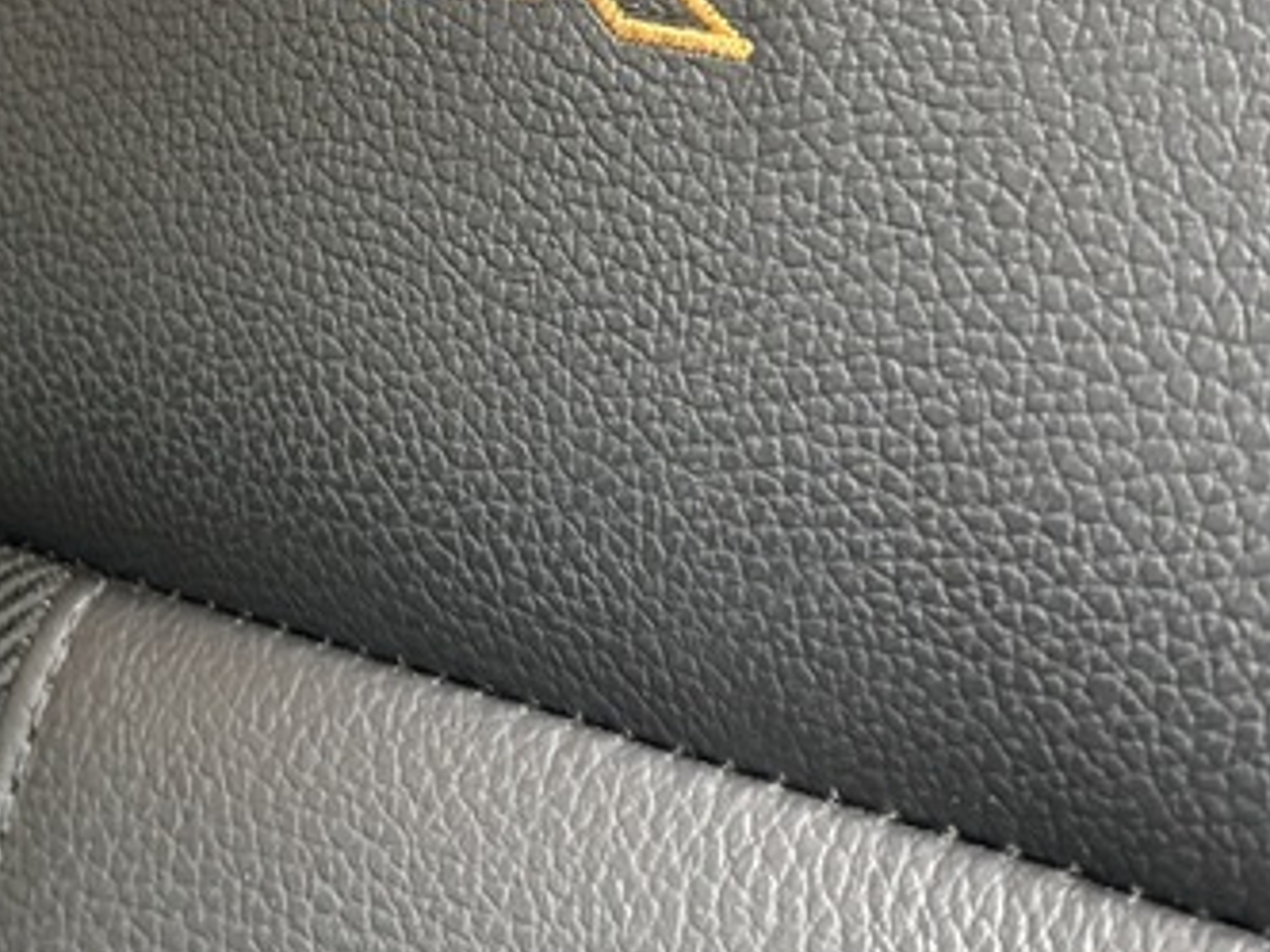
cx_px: 272
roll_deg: -0.4
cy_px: -31
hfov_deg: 25.9
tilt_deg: -10.2
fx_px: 2715
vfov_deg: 19.3
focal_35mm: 74
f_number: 1.78
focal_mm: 6.76
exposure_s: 1/33
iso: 1000
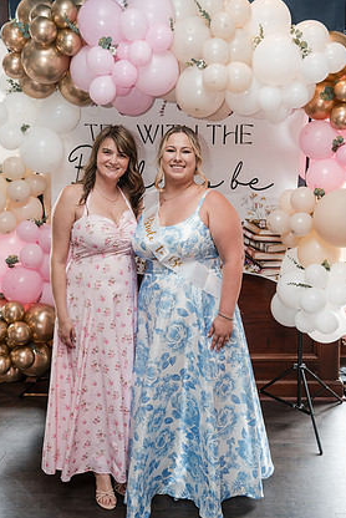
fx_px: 576
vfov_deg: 48.4
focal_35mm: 40
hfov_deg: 33.4
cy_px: 259
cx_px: 163
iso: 2500
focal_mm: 37
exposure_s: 1/250
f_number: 4
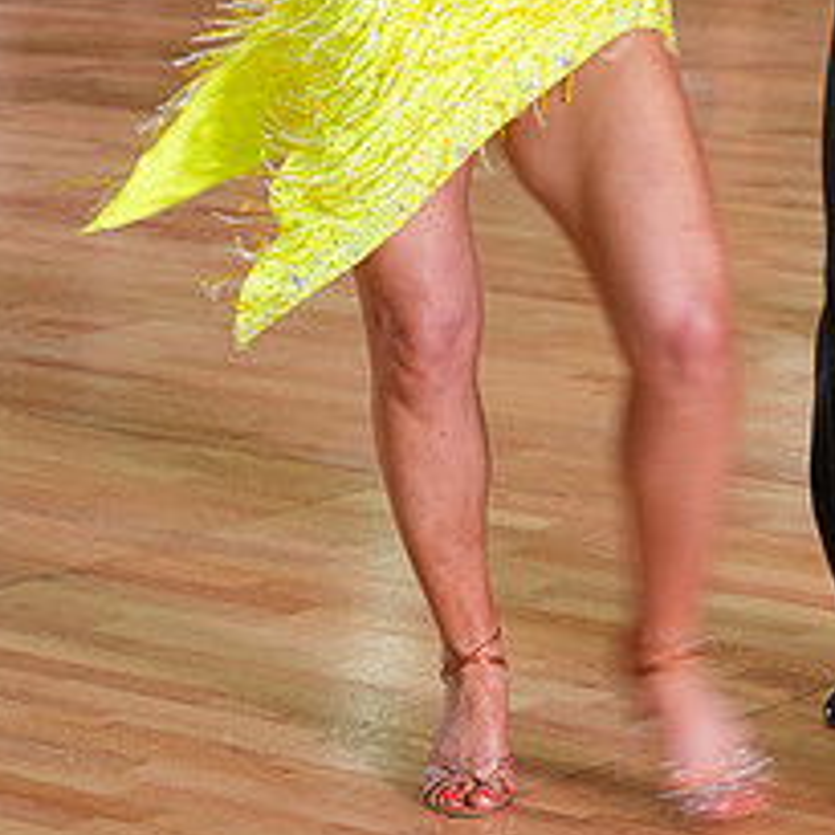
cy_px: -212
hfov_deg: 9.3
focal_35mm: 188
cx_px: 752
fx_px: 5131
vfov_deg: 9.2
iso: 800
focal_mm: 78
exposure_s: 1/60
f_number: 5.6
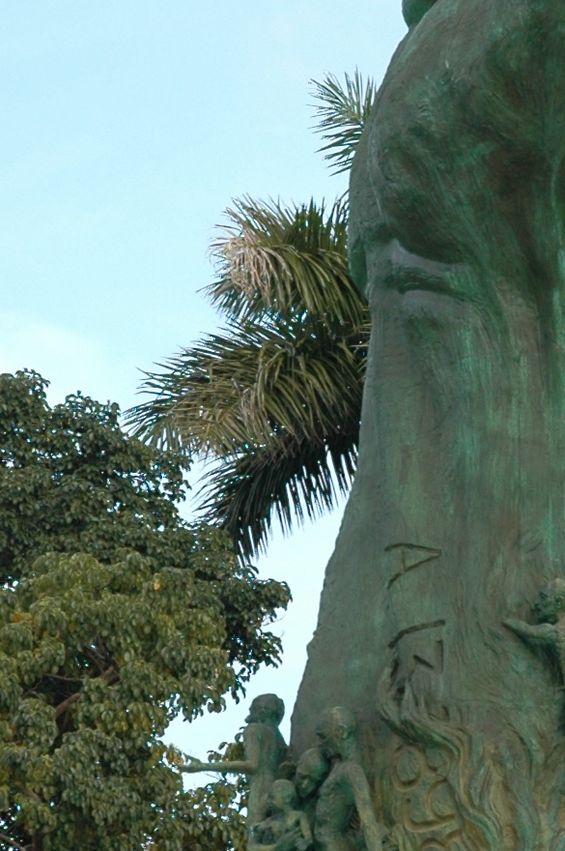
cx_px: 444
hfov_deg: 5.6
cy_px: 540
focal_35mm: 246
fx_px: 5802
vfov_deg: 8.4
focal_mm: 48
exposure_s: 1/500
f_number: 4.5
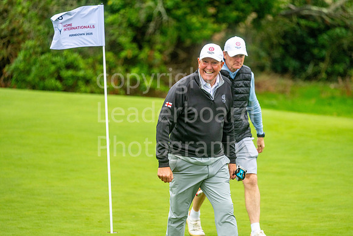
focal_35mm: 300
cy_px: 118
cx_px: 176
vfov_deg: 4.6
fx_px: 2942
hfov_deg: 6.9
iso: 800
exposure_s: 1/1600
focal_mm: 300
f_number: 4
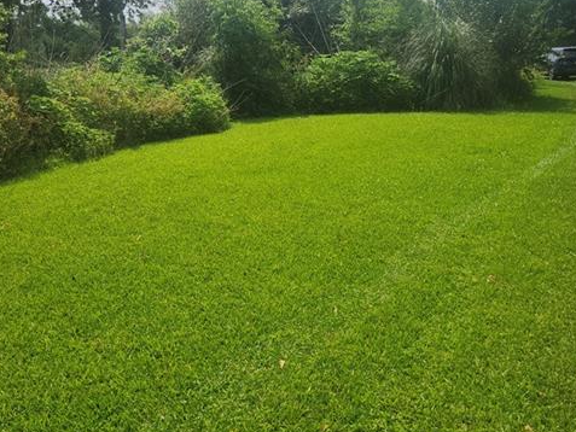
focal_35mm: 37
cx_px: 281
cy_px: 197
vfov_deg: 38.7
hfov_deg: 50.1
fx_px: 616
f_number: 1.8
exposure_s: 1/2551
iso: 25
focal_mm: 5.54
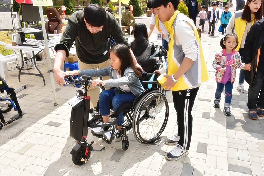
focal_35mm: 32
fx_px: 235
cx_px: 132
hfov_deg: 58.7
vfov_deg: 41.1
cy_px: 88
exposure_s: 1/1250
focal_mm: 32
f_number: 18
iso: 4000
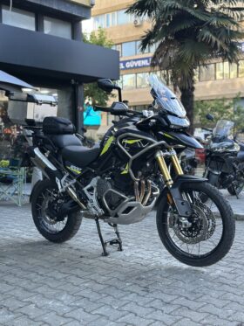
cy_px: 163
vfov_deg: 39.6
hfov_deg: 30.3
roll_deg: -0.3
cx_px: 122
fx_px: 451
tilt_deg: -1.9
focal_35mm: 48
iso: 80
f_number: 1.78
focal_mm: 6.86
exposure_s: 1/217
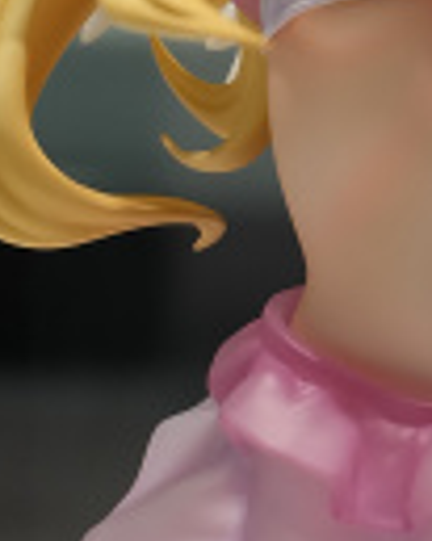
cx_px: 560
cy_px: 491
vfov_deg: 5.1
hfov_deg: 4.1
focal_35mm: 379
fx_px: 6064
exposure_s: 1/125
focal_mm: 43.4
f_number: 5.6
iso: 250
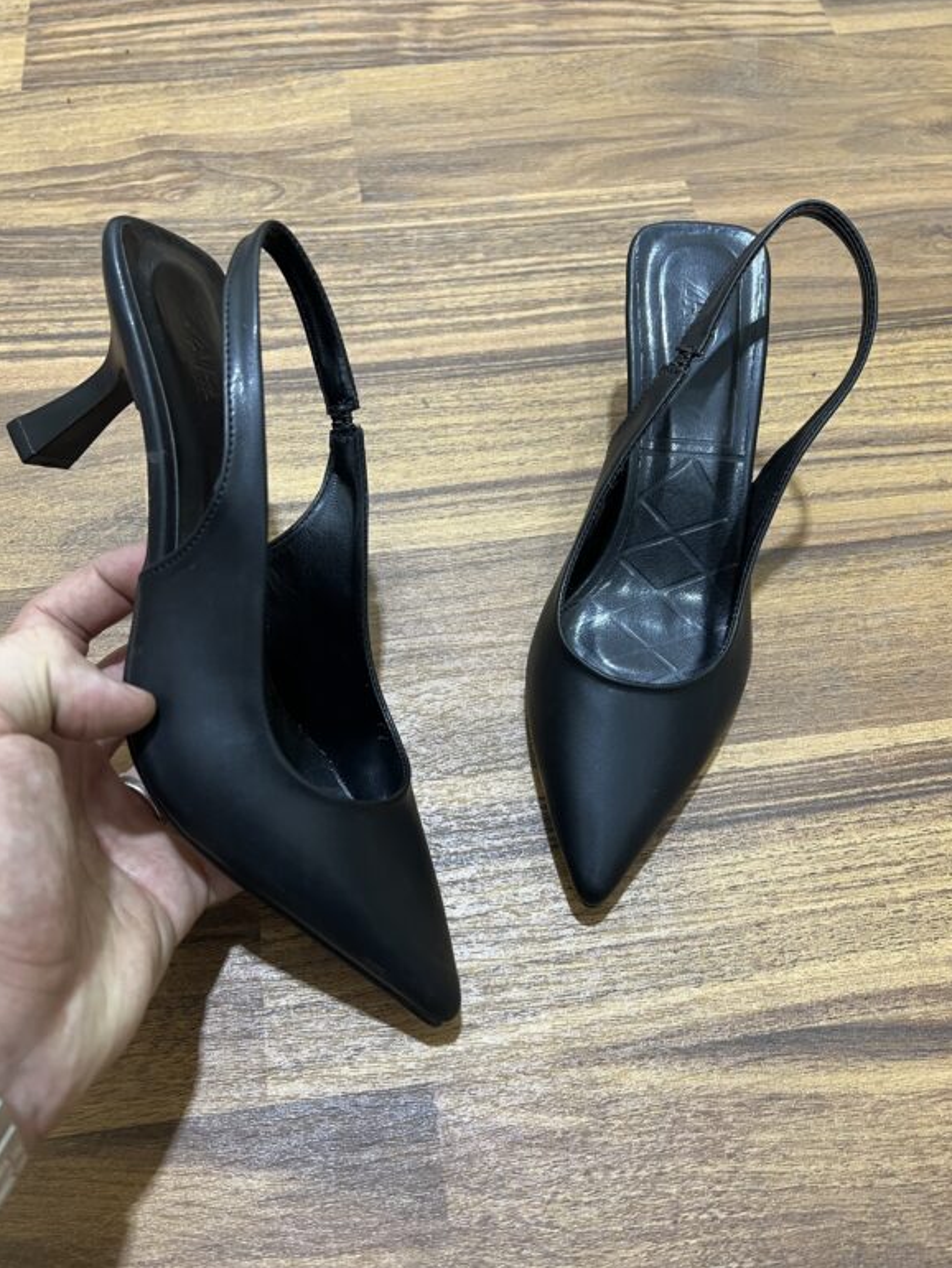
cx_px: 463
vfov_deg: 65.3
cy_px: 641
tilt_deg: -63.5
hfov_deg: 51.4
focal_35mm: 27
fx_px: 990
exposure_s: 1/50
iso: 200
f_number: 1.5
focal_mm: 5.7
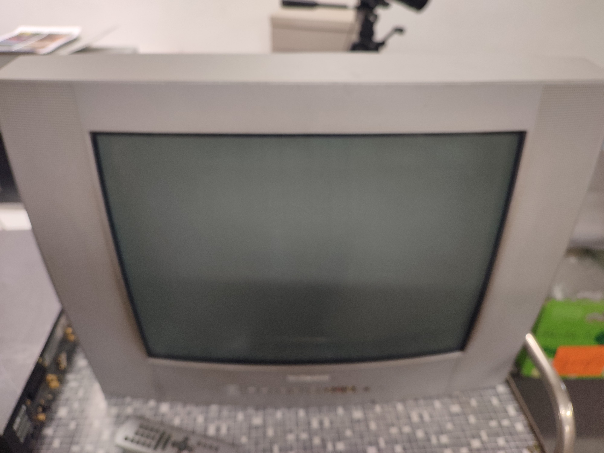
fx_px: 436
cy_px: 226
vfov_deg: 54.9
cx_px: 302
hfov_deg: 69.4
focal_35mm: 25
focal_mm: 6.04
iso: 280
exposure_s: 1/25
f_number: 1.9
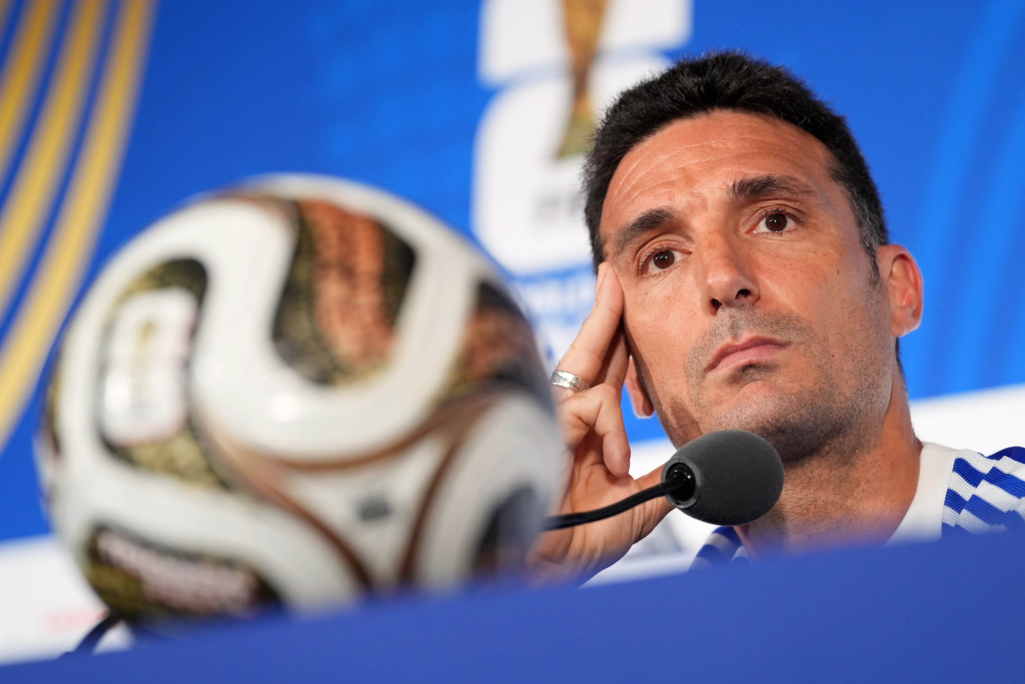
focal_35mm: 191
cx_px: 512
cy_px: 342
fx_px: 5438
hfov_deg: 10.8
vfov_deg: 7.2
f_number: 4.5
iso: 3200
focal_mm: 191
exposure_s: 1/250
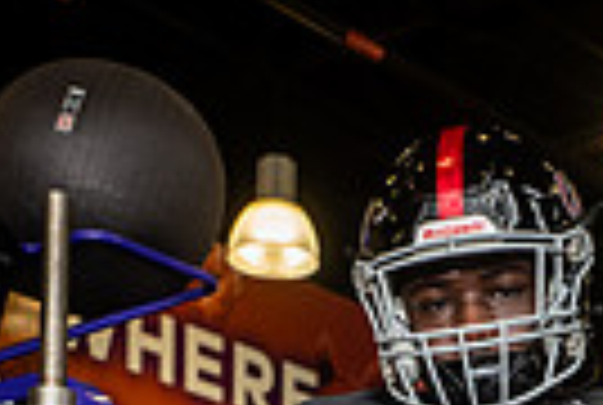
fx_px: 2585
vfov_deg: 8.2
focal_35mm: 154
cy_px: 1004
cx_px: 544
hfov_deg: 13.2
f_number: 5.6
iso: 500
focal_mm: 46
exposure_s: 1/250
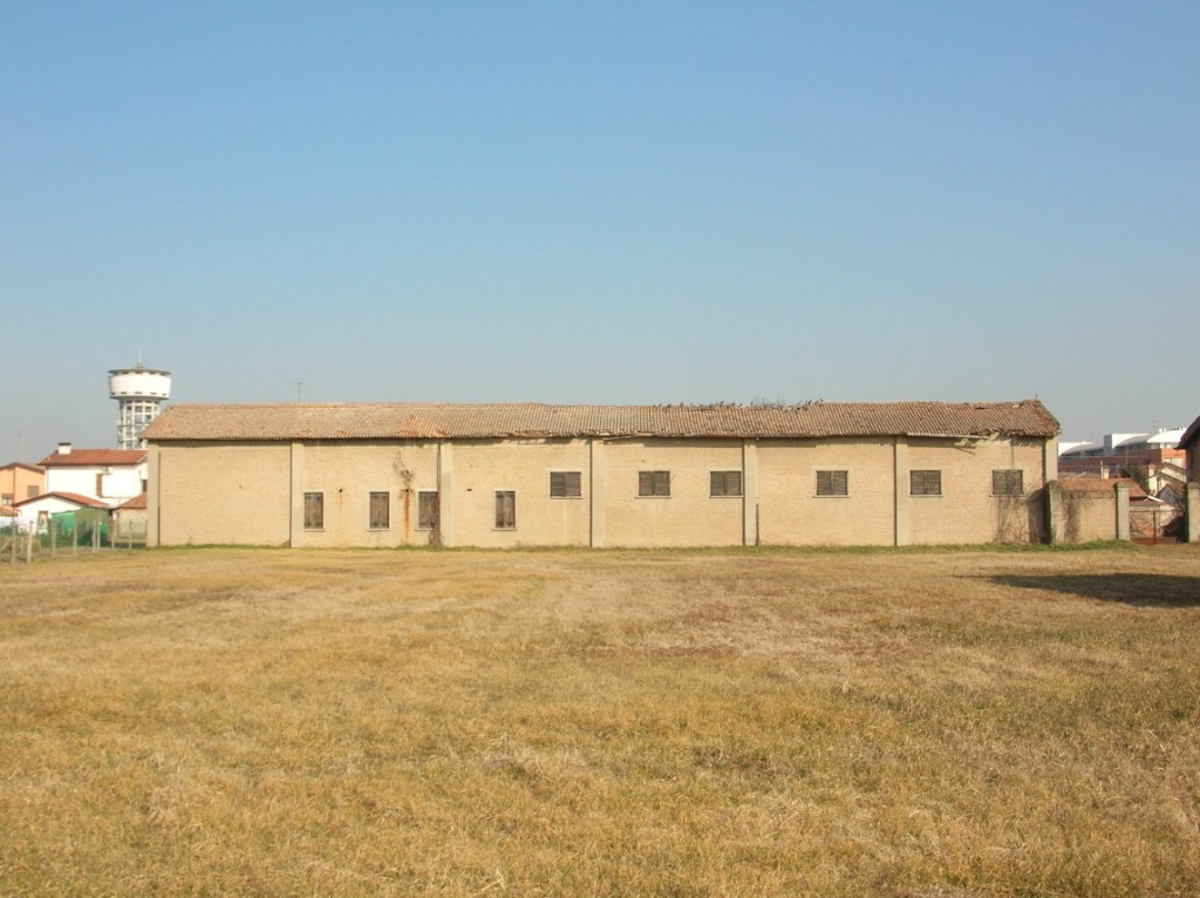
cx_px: 600
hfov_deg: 46.8
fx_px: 1385
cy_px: 449
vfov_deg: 35.9
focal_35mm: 40
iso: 50
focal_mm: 6.6
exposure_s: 1/207
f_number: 5.9
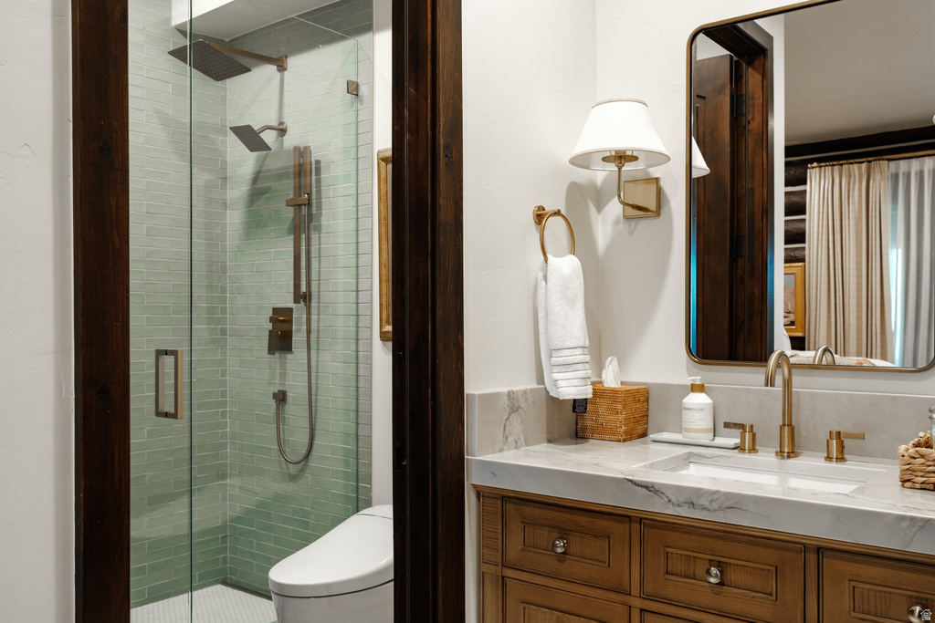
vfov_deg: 42.3
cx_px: 468
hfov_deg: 60.3
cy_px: 312
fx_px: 805
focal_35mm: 31
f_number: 5.6
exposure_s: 1/8
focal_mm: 20.9
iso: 400
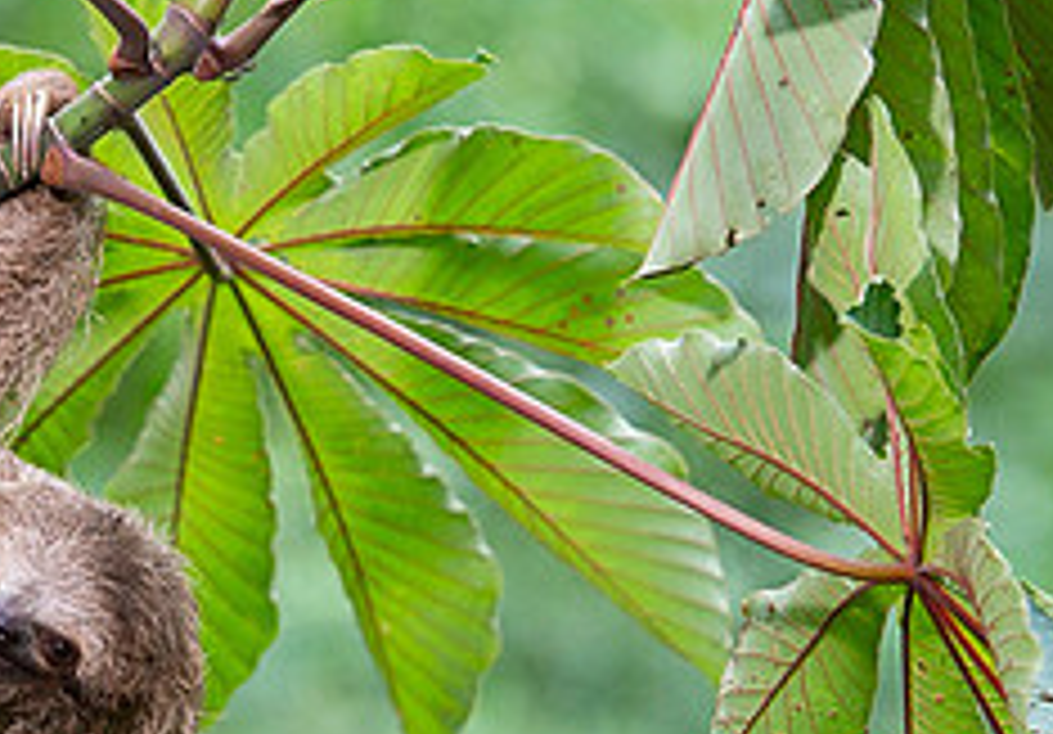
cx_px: -29
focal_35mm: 477
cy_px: 501
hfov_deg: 4.3
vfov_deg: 3.0
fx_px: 14147
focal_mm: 170
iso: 800
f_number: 5.6
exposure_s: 1/30
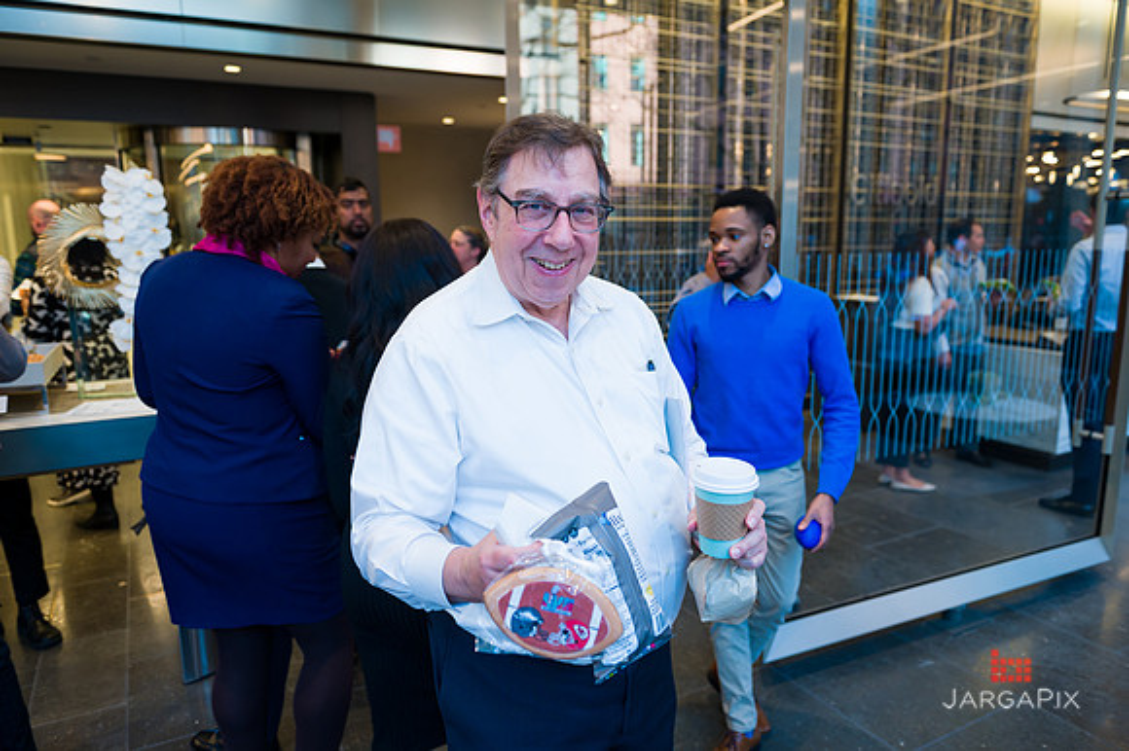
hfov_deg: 69.4
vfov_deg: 49.5
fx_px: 815
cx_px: 564
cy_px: 376
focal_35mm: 26
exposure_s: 1/200
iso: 500
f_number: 4
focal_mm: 26
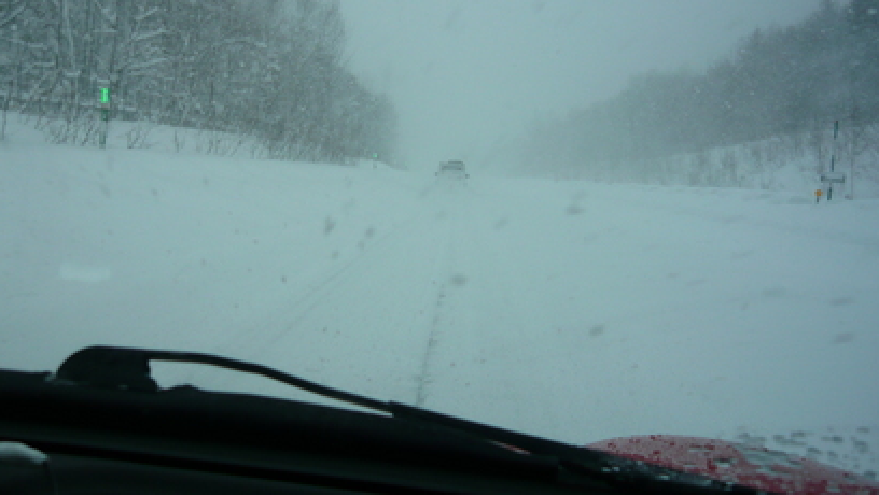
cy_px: 231
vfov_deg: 32.0
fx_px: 863
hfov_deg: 54.0
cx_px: 442
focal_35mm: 37
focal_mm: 5.5
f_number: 2.8
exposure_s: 1/640
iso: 100
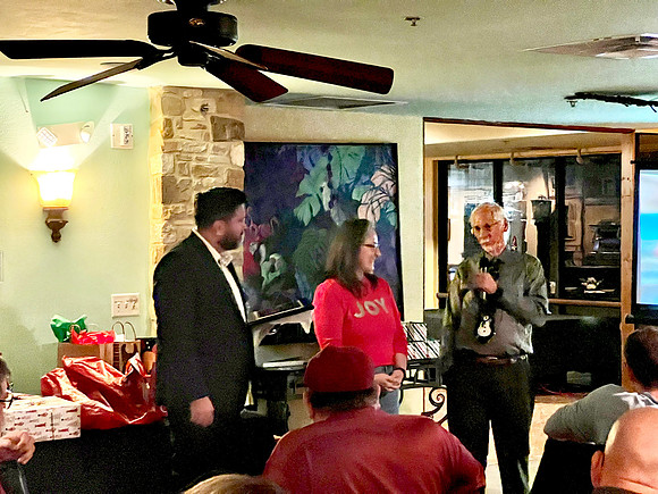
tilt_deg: -0.2
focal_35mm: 77
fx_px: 1464
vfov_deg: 19.1
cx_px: 329
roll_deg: +0.4
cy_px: 247
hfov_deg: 25.3
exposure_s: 1/17
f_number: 2.8
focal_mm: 9
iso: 2000
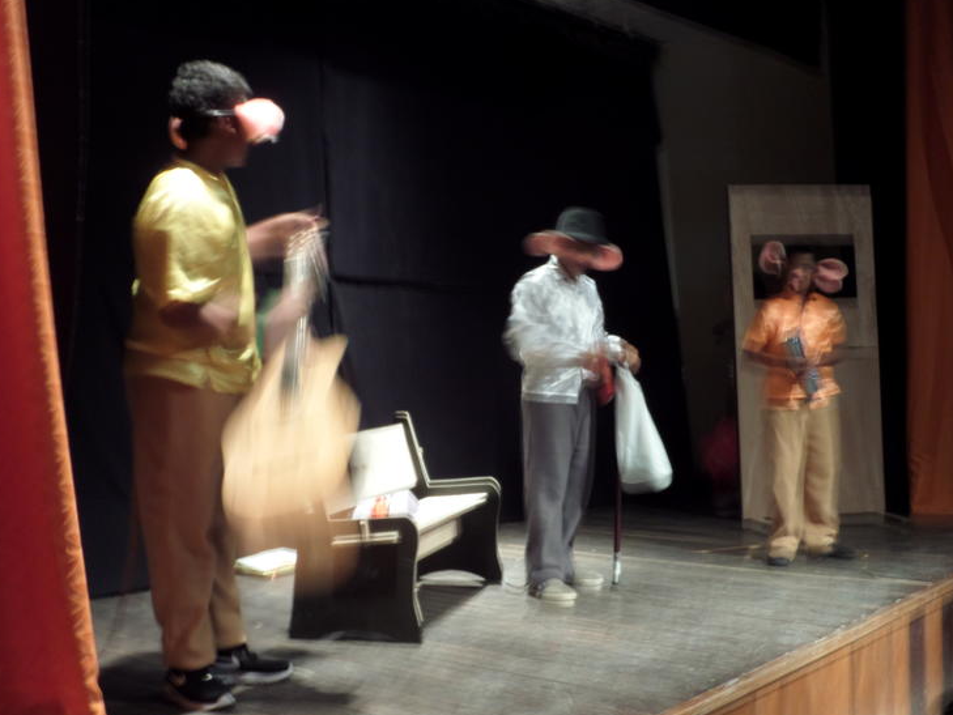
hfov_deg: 42.1
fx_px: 1239
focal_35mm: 45
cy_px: 384
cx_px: 503
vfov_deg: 32.2
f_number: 3.6
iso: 200
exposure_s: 1/2
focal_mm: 6.8
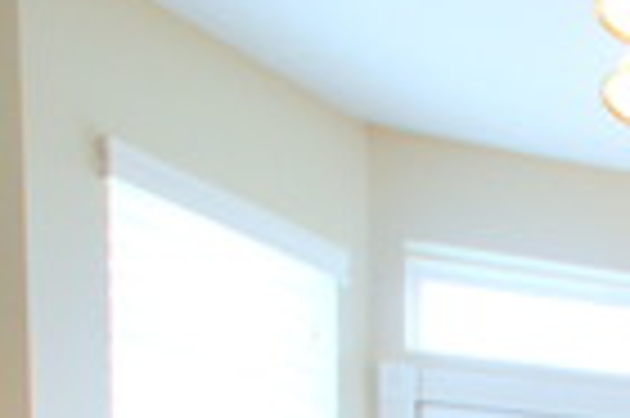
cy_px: 930
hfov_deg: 20.7
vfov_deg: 14.0
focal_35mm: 75
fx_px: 1316
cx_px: 1062
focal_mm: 11
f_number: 4.5
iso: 400
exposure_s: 1/30
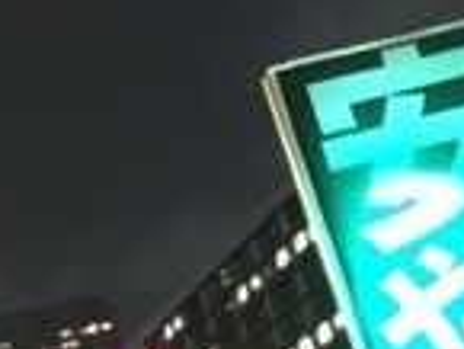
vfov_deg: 15.5
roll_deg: +13.6
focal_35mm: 90
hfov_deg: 21.7
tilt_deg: +9.5
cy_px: 474
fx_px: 1207
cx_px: 173
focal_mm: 4.15
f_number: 2.2
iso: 800
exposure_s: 1/15
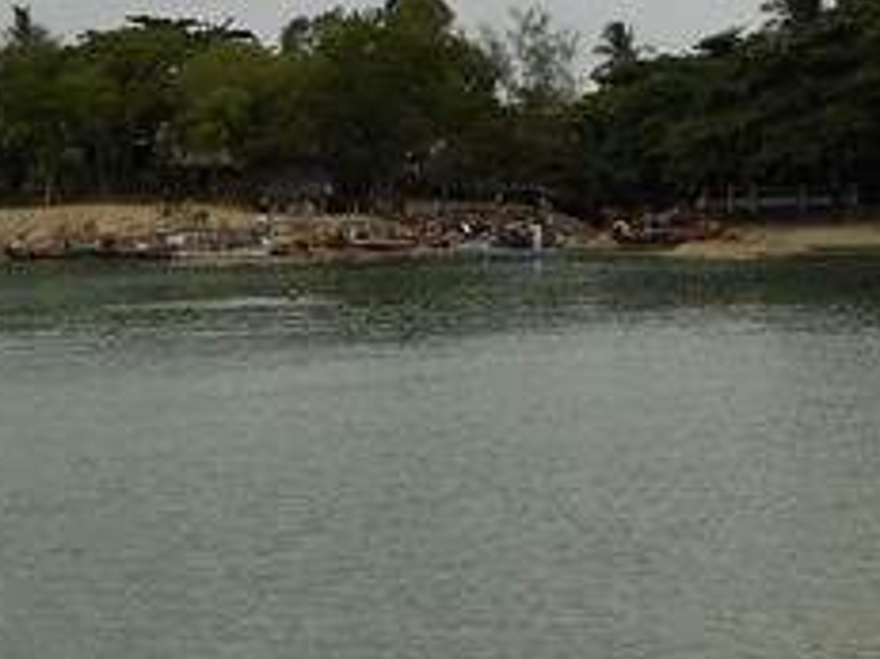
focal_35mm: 90
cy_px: 168
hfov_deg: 21.8
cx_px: 522
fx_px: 2287
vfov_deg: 16.3
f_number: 3.2
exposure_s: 1/250
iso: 80
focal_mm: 4.6
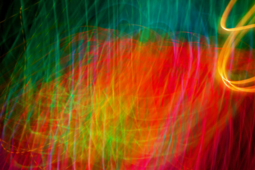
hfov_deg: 73.7
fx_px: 170
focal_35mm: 24
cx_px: 128
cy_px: 85
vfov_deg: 53.1
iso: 200
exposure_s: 2
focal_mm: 16
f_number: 22
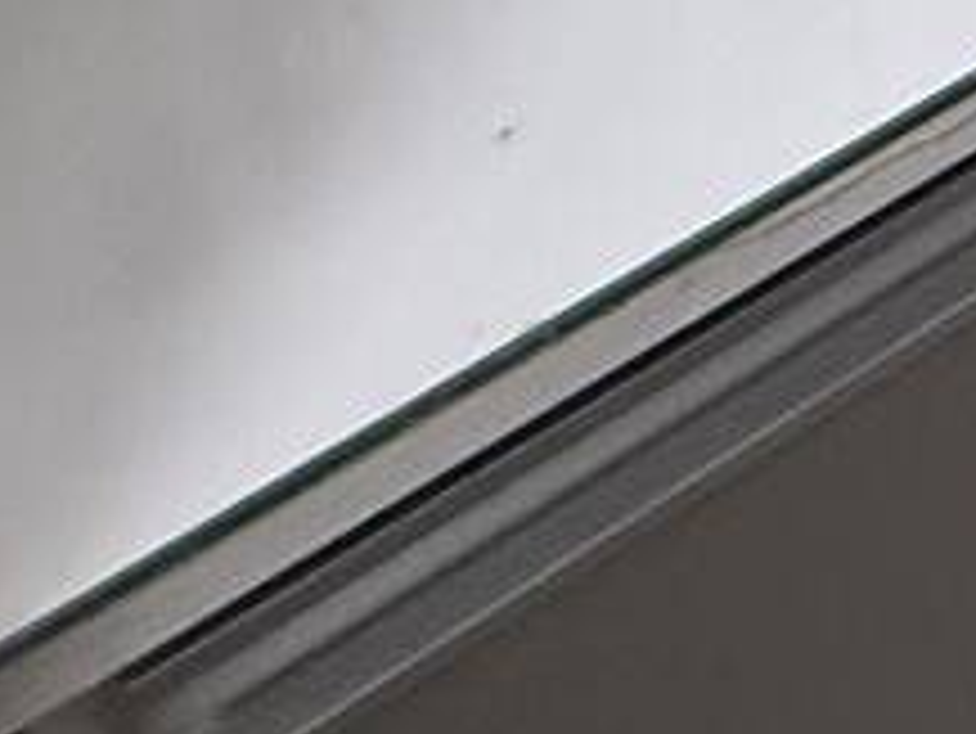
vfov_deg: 11.2
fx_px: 2624
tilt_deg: -17.9
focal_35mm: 93
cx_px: 2541
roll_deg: -1.9
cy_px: -1355
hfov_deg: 13.3
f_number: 2.2
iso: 200
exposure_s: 1/60
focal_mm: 2.22
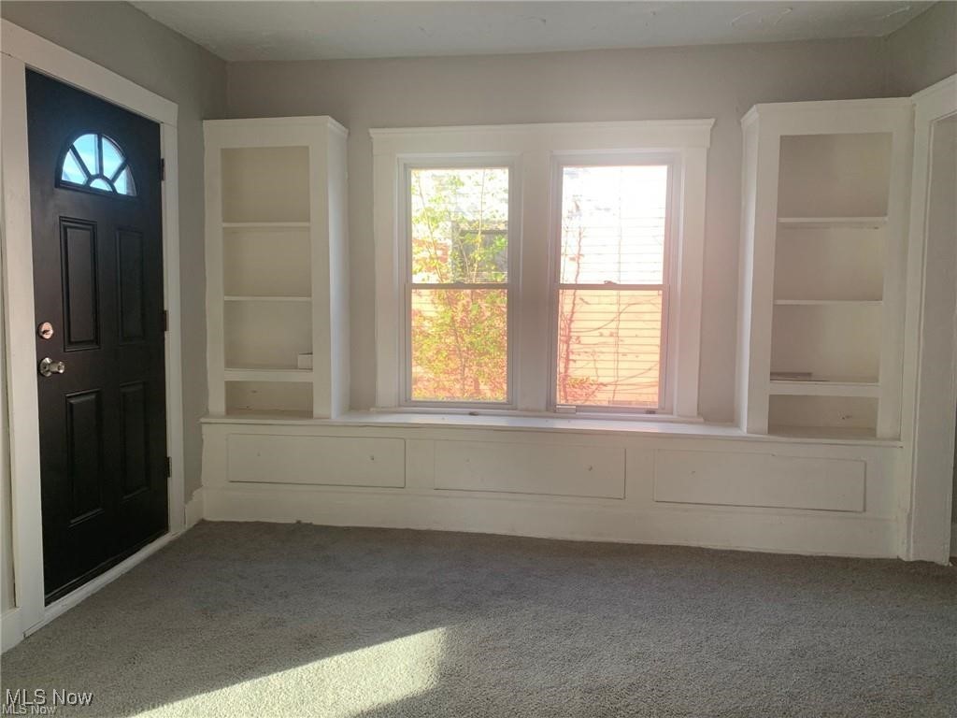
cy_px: 359
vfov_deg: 53.1
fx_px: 719
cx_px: 478
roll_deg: -0.7
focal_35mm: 26
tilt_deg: -4.3
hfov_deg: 67.3
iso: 40
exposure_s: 1/122
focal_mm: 4.25
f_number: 1.8
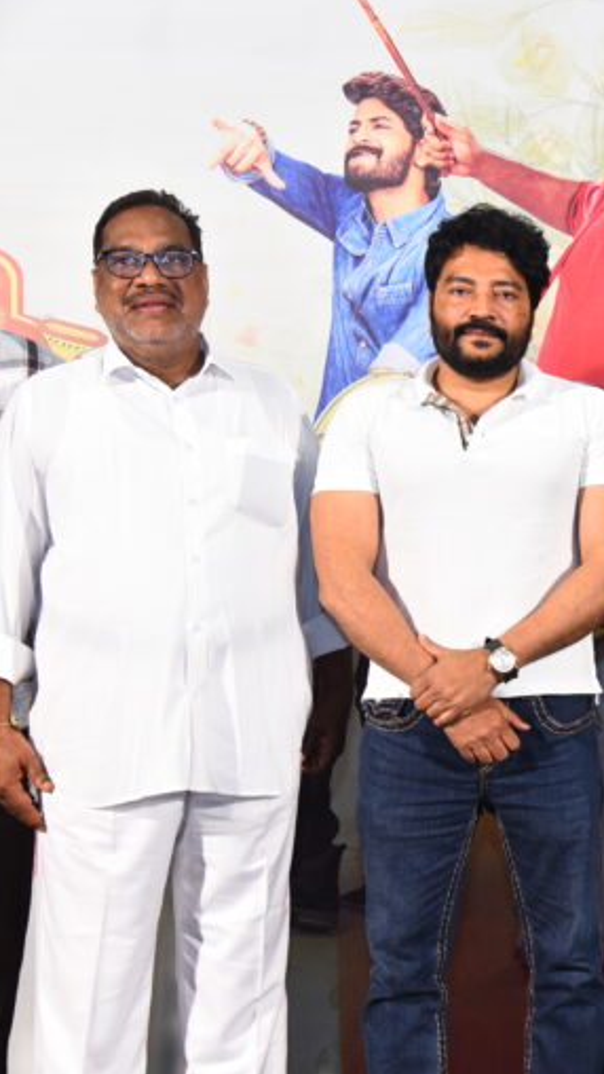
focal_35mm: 76
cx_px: 775
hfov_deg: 15.2
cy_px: 534
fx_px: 2162
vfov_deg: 27.9
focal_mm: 48
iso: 1600
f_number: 4.5
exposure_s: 1/125
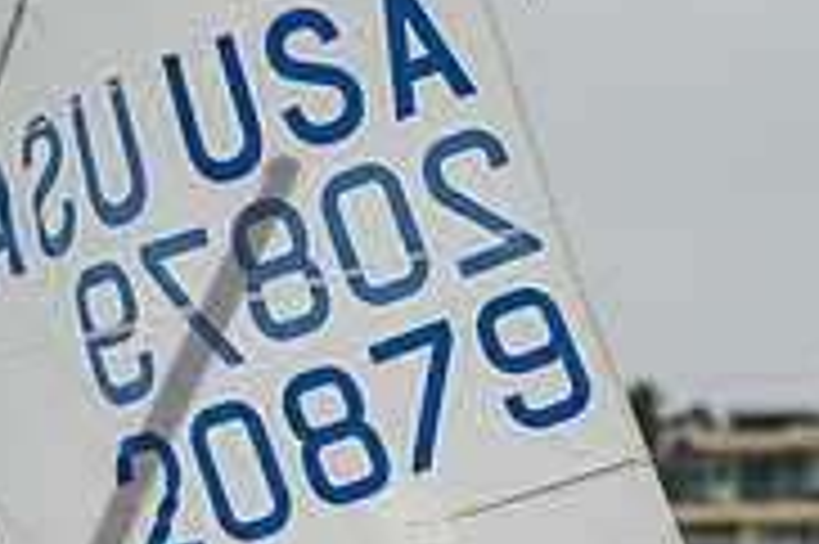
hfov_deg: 3.3
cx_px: 594
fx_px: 14251
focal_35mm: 627
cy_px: 621
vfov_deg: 2.2
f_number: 4.8
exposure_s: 1/3200
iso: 320
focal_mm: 165
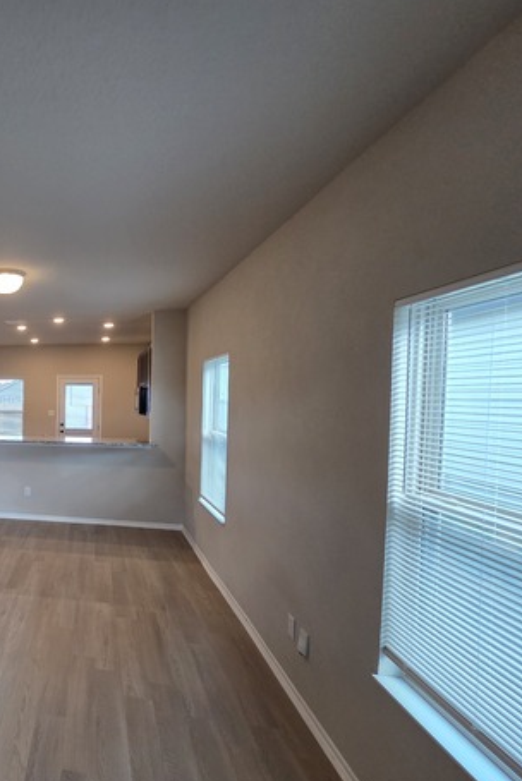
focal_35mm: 19
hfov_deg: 50.8
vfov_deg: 86.8
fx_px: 413
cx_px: -10
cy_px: 407
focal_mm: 2.2
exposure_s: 1/120
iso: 200
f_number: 2.2
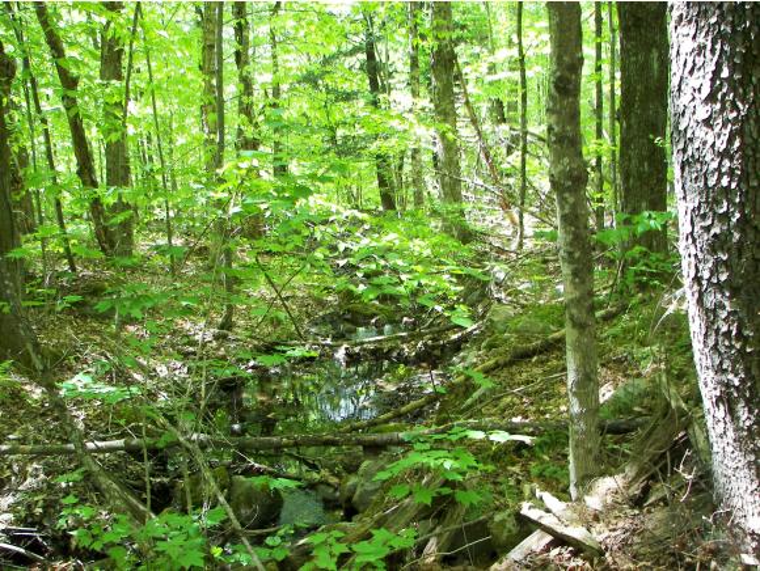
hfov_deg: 51.3
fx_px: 791
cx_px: 380
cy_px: 286
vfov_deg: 39.7
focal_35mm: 36
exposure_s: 1/50
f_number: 2.8
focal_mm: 6
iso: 50
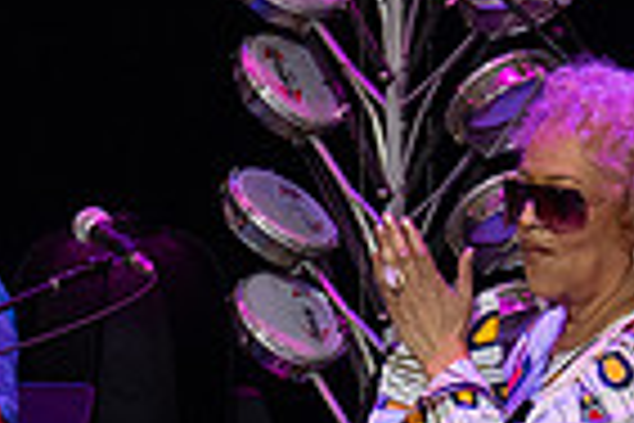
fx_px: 21713
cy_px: 844
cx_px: -211
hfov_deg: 1.7
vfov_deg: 1.1
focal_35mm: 1233
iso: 3200
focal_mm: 200
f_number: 5.6
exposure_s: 1/400
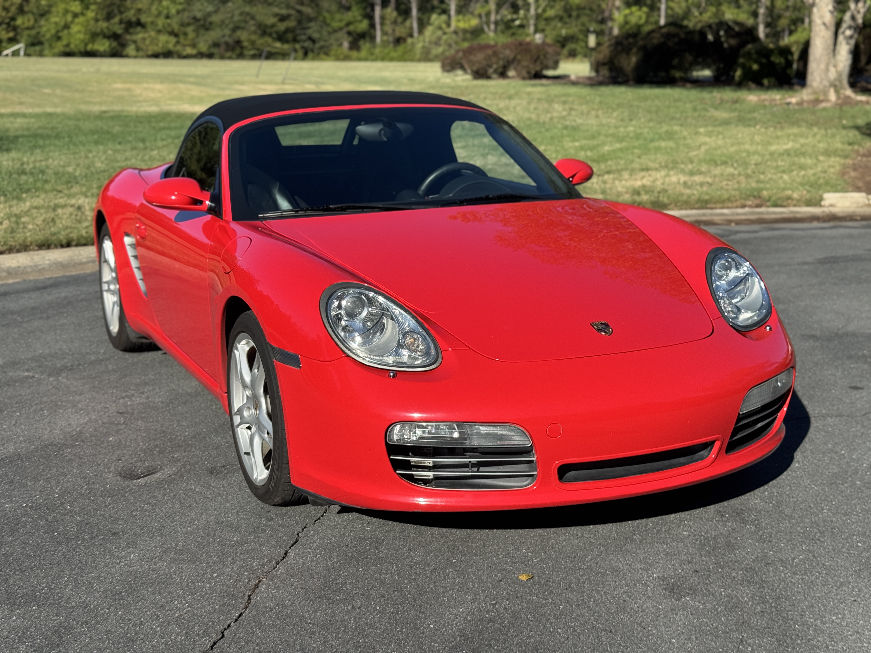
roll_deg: -0.1
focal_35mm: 48
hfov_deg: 39.7
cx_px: 436
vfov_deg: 30.3
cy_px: 326
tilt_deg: -13.5
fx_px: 1208
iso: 64
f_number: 1.78
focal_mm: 6.76
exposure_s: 1/3096
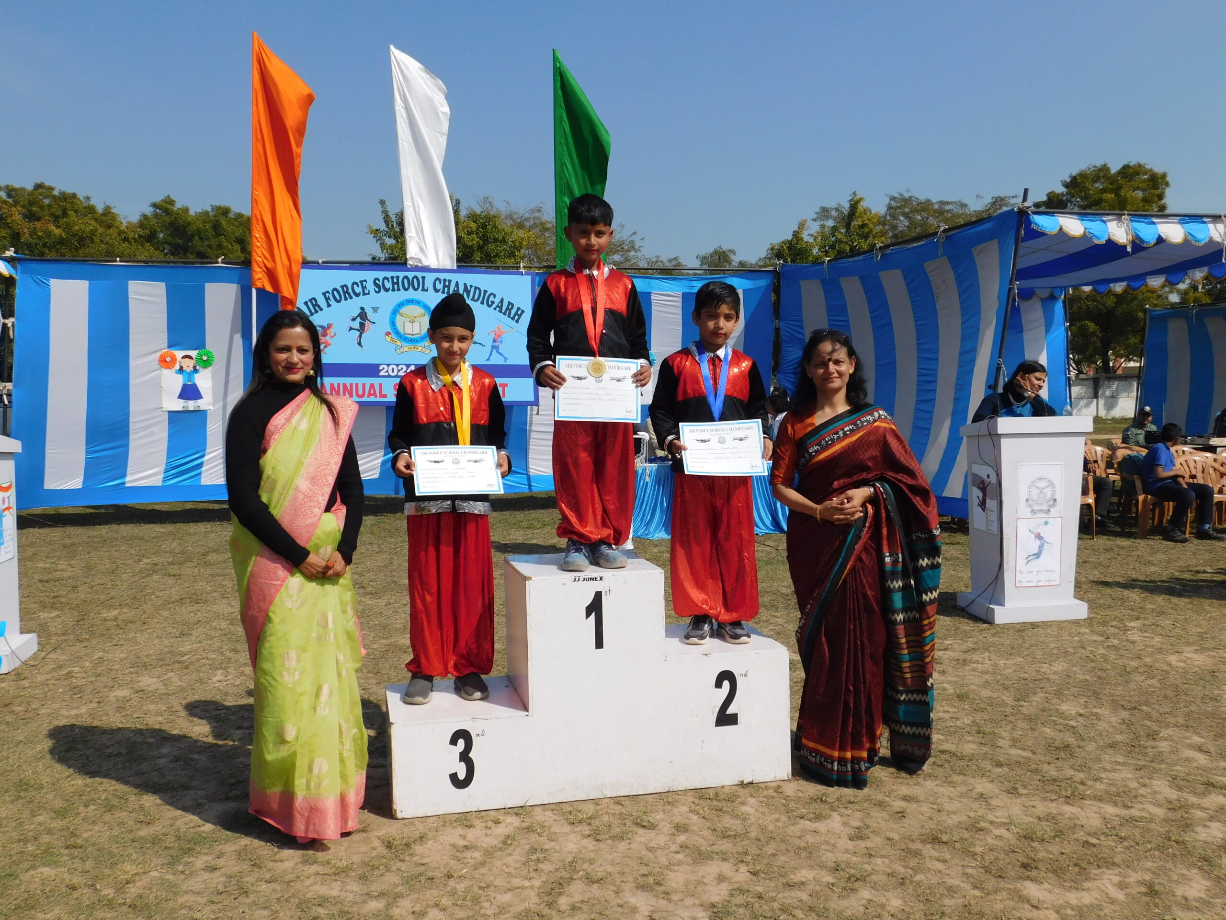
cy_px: 460
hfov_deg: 60.0
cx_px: 613
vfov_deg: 46.8
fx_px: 1063
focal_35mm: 30
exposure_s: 1/640
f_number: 6.4
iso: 125
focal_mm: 5.3
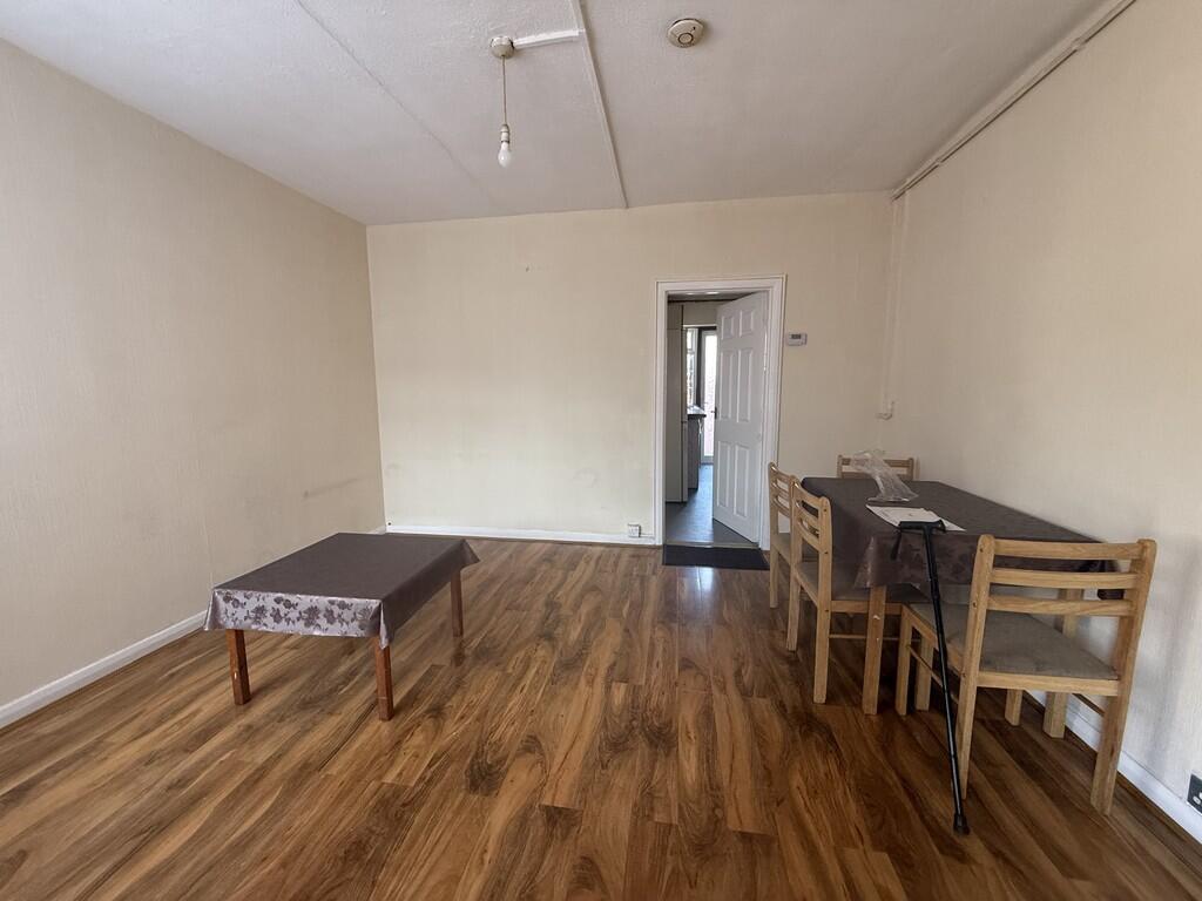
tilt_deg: -6.3
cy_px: 450
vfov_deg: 85.7
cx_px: 601
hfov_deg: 102.1
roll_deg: -0.1
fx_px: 486
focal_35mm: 14
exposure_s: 1/99
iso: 250
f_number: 2.2
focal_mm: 2.22
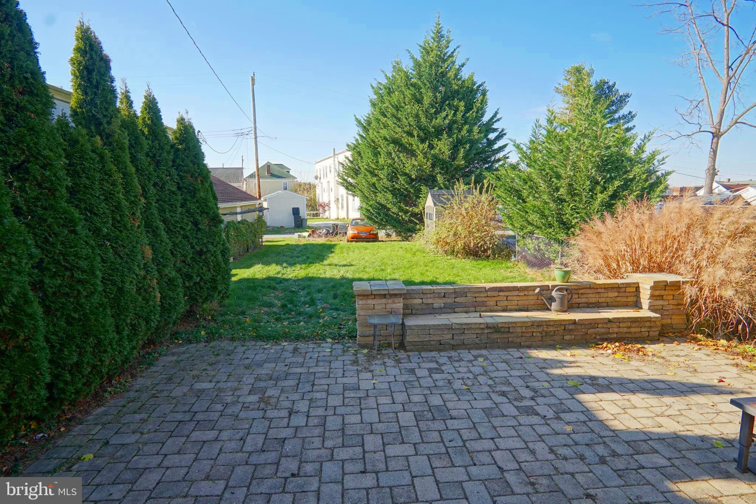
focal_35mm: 18
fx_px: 378
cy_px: 252
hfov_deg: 90.0
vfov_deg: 67.4
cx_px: 378
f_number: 7.1
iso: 200
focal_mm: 12
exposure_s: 1/100
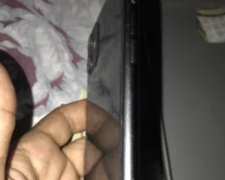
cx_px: 116
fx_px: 280
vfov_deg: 34.9
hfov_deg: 43.8
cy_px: 136
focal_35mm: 42
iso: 20
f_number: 1.8
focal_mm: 3.99
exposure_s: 1/102
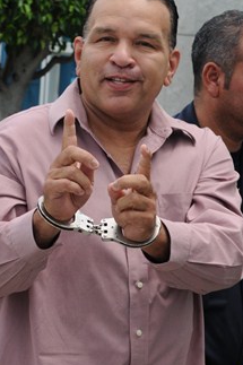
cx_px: 111
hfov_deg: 6.6
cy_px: 253
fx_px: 2108
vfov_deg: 9.9
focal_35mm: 208
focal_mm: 70
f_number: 7.1
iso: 400
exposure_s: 1/500
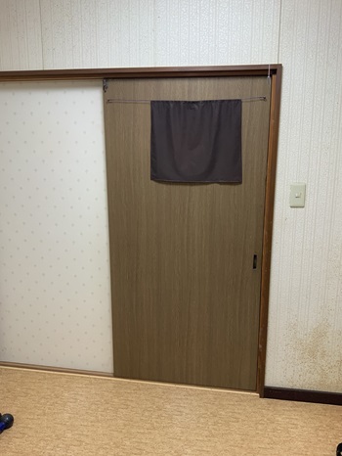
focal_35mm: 29
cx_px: 171
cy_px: 228
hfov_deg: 48.3
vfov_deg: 61.6
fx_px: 382
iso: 50
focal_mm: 3
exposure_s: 1/50
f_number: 1.8
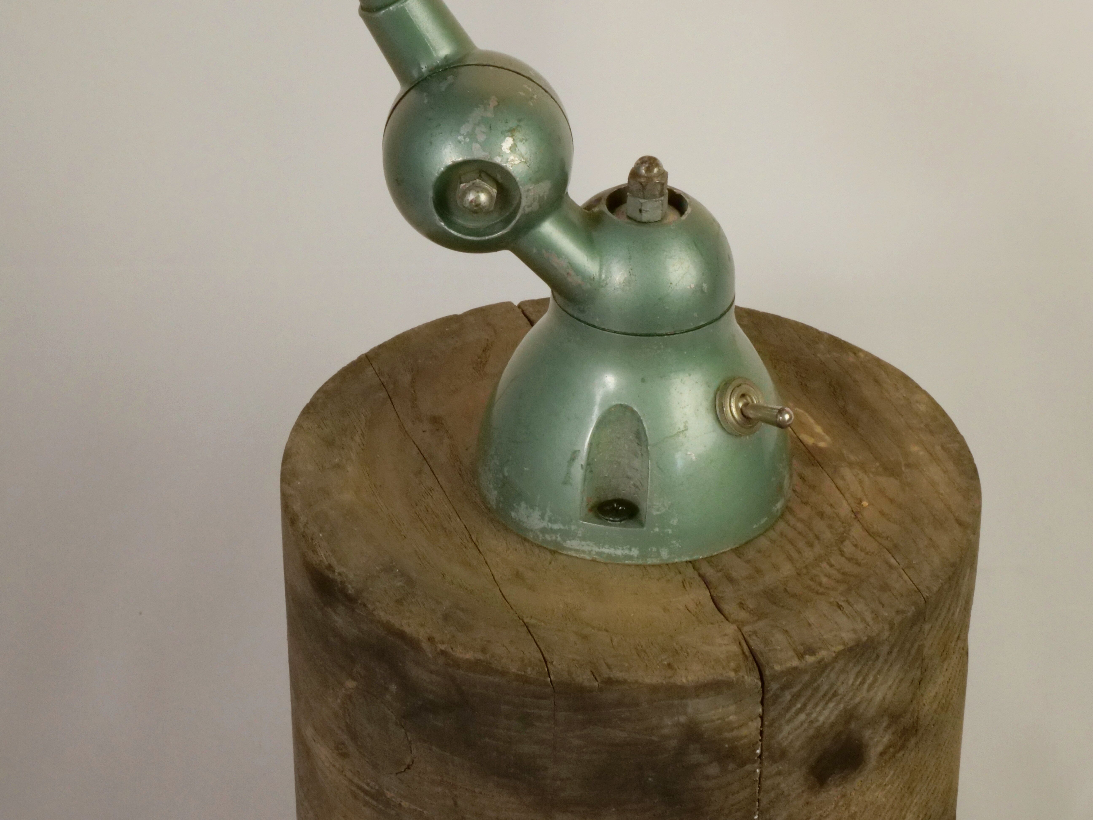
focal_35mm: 94
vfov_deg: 15.7
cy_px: 410
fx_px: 2968
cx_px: 546
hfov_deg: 20.9
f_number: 22
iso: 3200
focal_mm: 47
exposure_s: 1/60
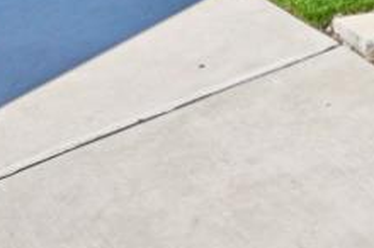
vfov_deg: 9.9
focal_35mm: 109
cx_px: 654
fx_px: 1131
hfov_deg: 16.1
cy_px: -469
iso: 100
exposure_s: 1/200
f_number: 11
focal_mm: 16
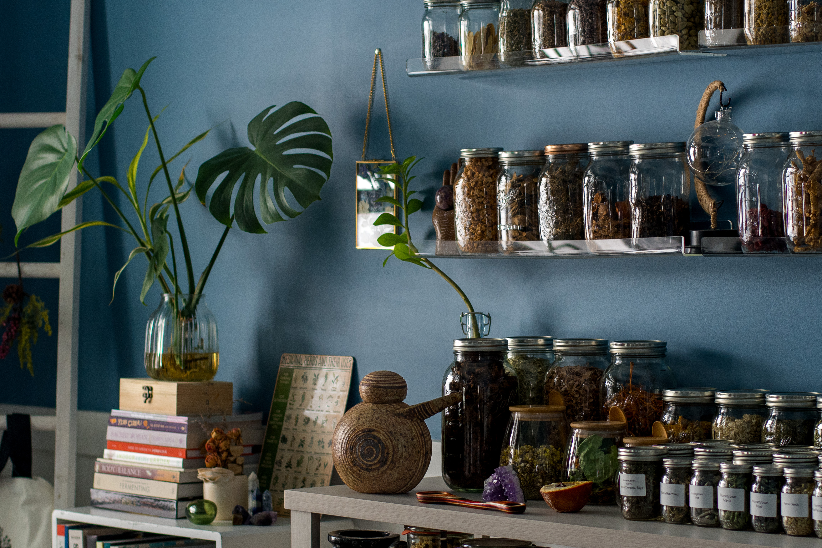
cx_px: 411
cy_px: 274
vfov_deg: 13.7
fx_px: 2283
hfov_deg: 20.4
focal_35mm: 100
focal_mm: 50
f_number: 2.8
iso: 500
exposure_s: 1/100
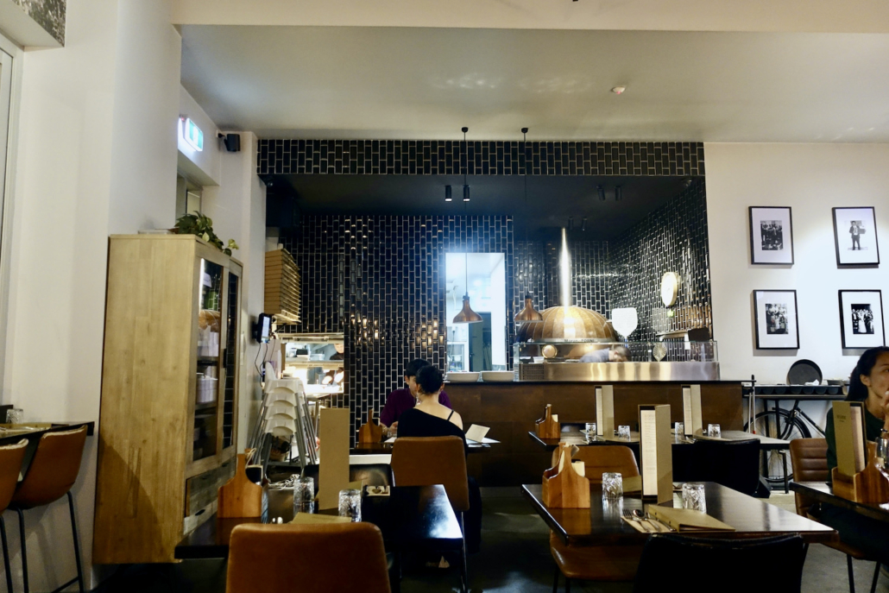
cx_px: 444
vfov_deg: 51.3
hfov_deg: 71.5
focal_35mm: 25
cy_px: 296
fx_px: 617
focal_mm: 9.12
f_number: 2
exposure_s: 1/30
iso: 800
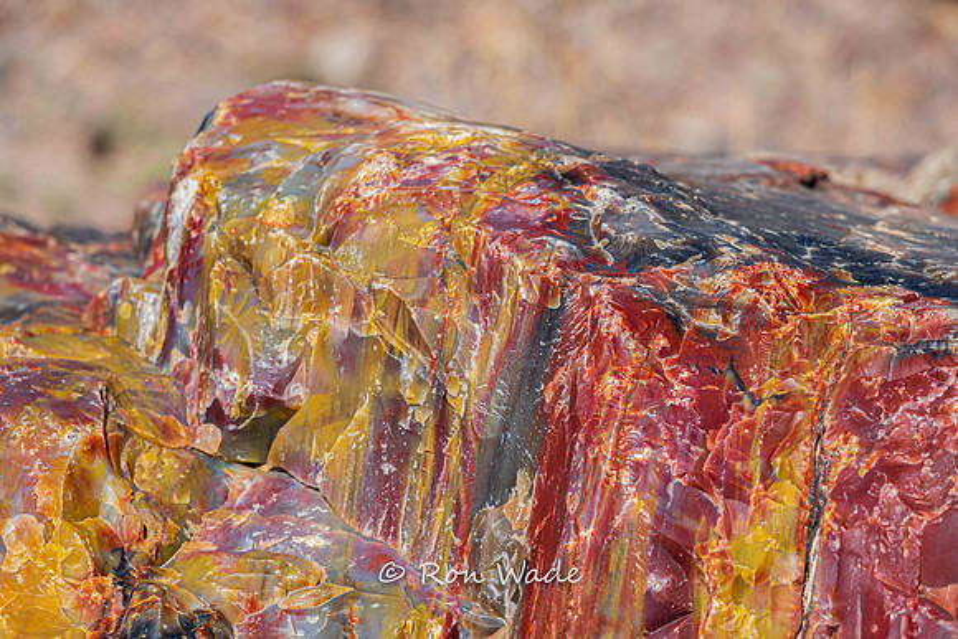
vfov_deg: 3.2
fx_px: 11578
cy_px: 320
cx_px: 479
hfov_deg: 4.7
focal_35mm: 435
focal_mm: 159.66
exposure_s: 1/250
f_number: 5.6
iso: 100
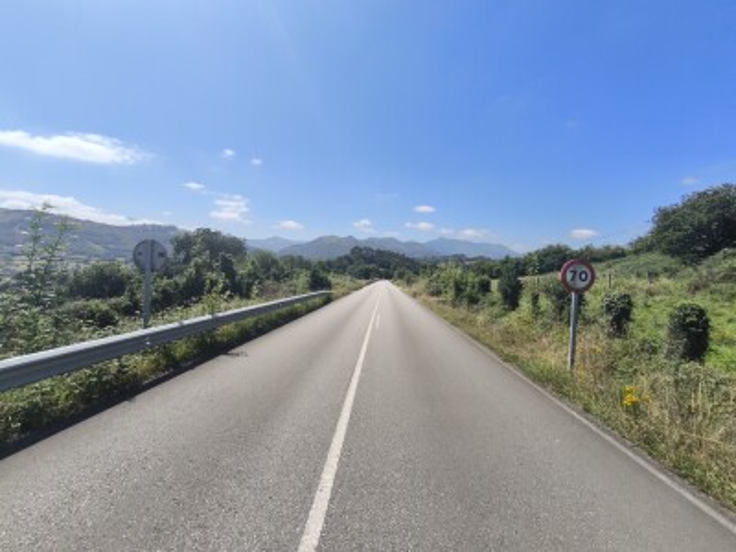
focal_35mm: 15
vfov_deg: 81.7
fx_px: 319
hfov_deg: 98.2
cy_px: 276
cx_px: 368
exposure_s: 1/1417
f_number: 2.2
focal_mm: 1.91
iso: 50
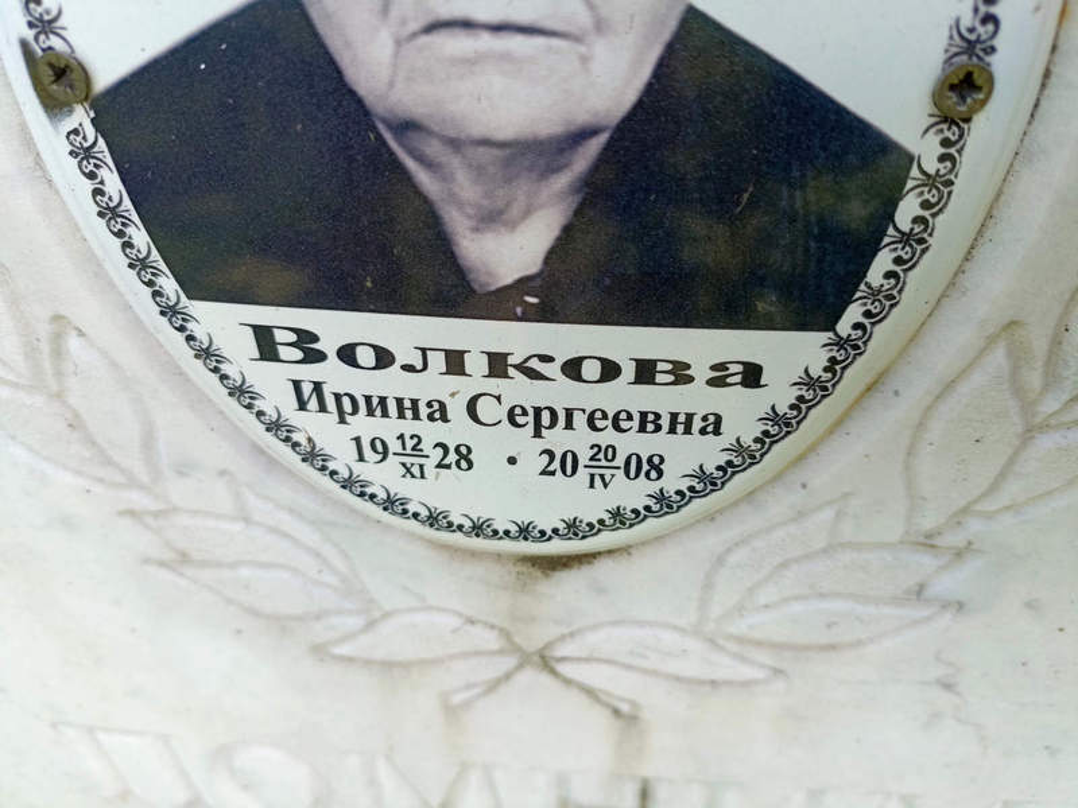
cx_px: 539
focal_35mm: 25
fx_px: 779
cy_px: 404
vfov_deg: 54.9
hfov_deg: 69.4
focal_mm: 4.76
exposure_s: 1/273
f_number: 1.69
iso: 101
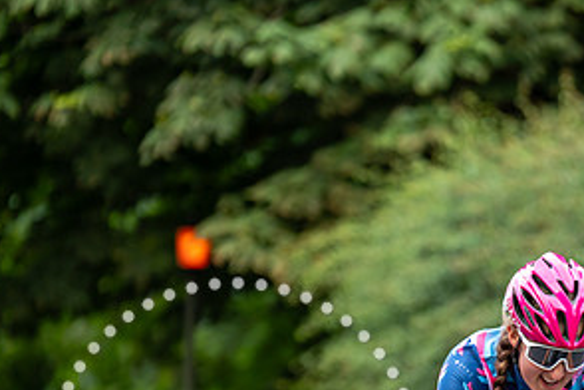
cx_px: 546
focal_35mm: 264
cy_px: 363
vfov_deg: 5.2
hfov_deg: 7.8
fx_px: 4282
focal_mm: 134
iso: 640
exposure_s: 1/500
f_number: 2.8
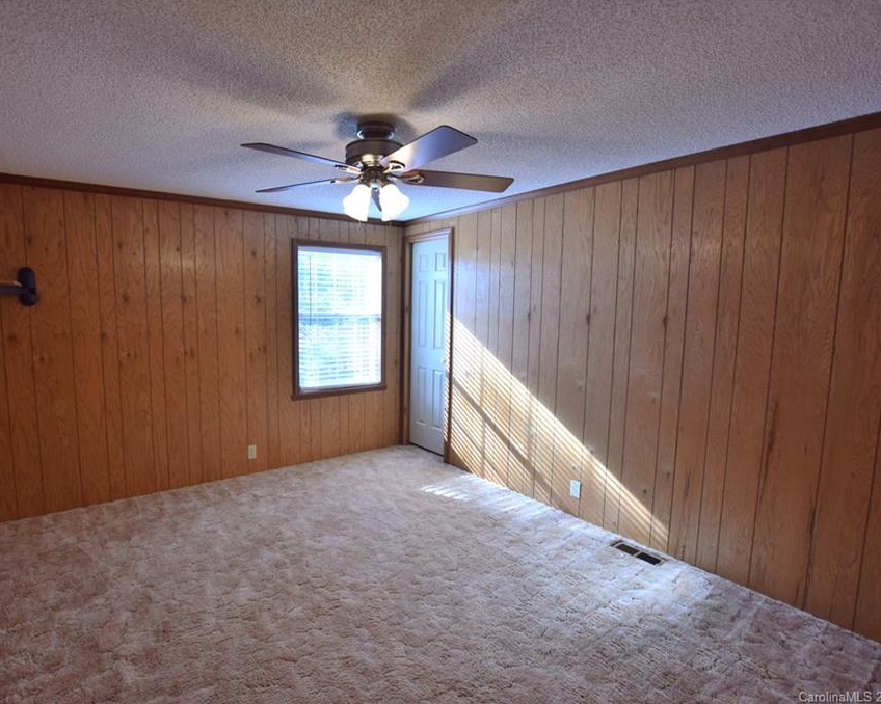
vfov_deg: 77.0
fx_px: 443
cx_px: 379
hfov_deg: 89.1
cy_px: 352
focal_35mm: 17
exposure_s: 1/80
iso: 400
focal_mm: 10
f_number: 4.5
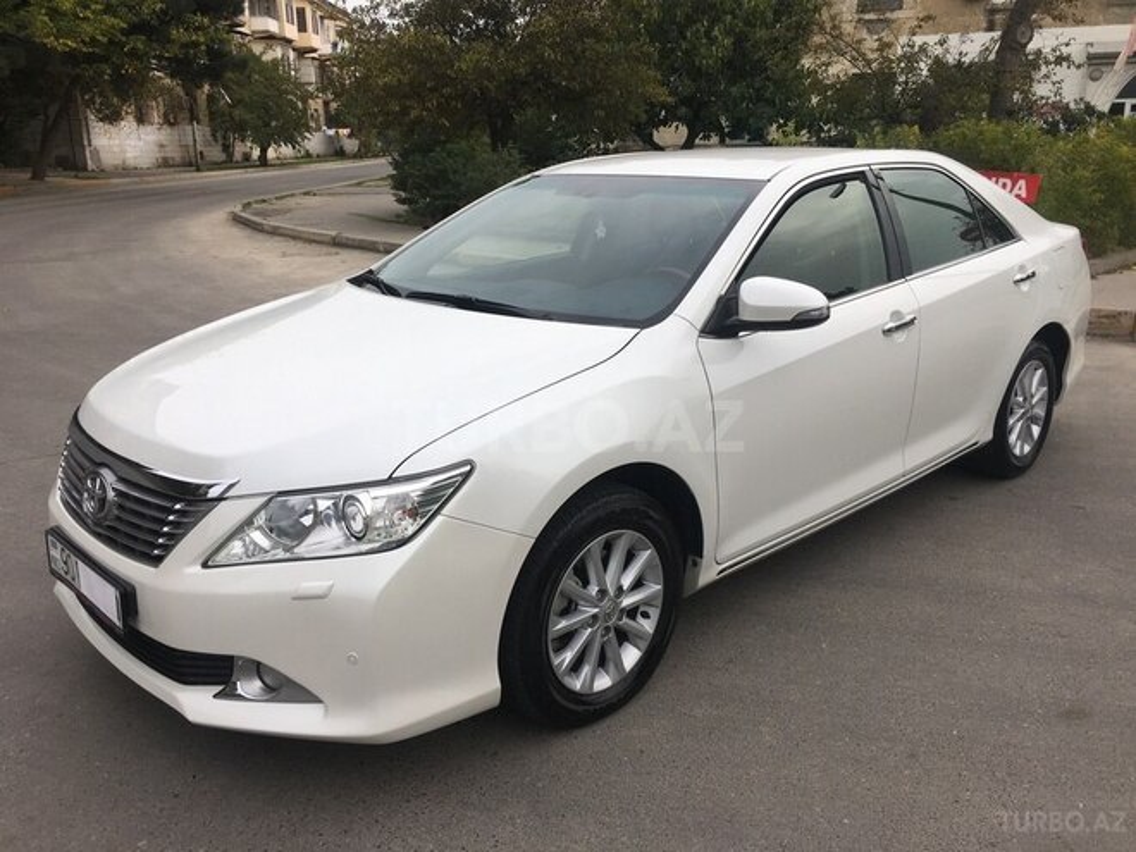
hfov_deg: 61.7
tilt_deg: -14.8
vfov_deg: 48.2
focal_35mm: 29
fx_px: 952
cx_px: 568
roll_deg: -0.7
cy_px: 426
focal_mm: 4.15
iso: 25
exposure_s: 1/545
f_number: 2.2
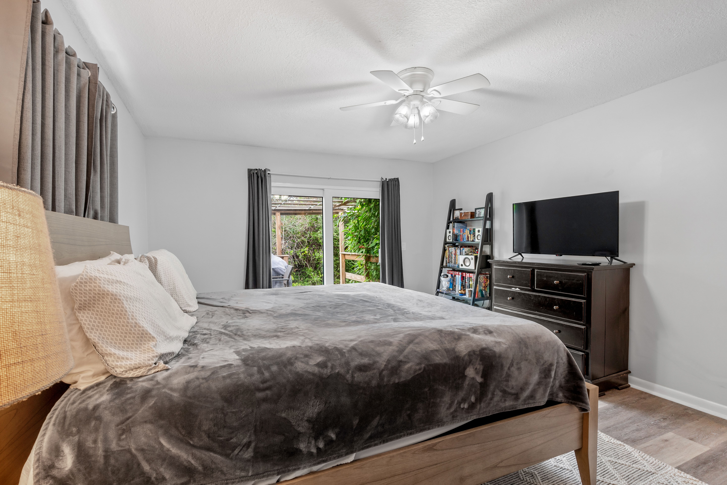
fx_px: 303
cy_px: 242
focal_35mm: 15
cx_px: 364
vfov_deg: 77.3
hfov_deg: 100.4
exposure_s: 1.6
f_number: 8
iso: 100
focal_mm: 10
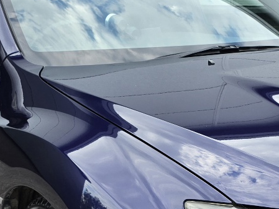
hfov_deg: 23.5
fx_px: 661
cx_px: 221
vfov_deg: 17.2
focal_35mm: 82
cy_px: 254
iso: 20
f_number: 1.7
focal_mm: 6.3
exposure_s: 1/182
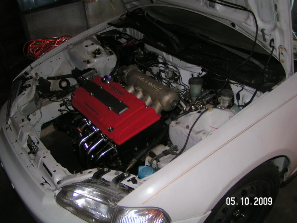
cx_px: 148
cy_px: 112
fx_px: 326
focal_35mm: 38
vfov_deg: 37.7
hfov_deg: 49.0
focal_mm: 5.8
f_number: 2.8
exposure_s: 1/40
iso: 200
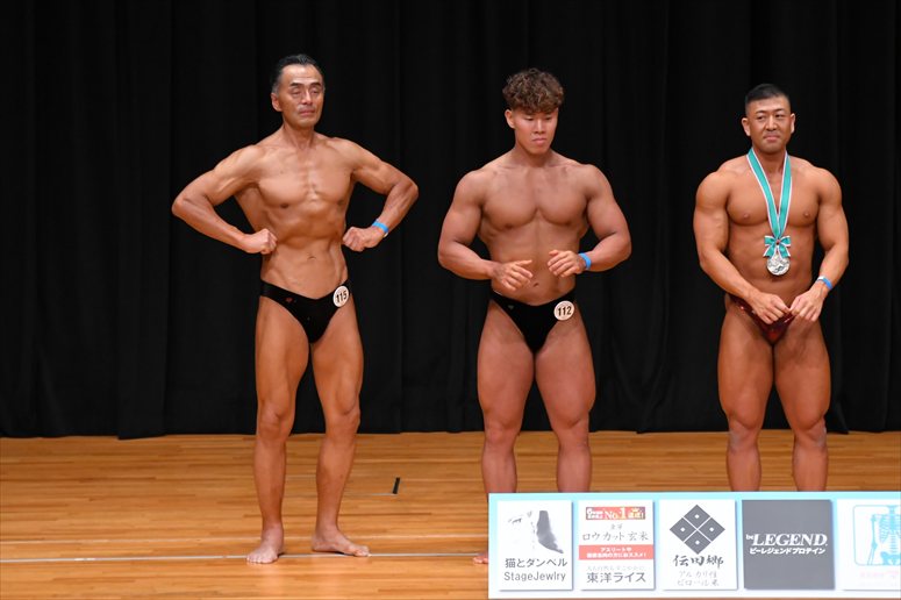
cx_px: 450
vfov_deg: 5.4
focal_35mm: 255
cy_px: 300
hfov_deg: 8.1
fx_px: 6379
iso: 3200
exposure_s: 1/400
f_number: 5.6
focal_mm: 170
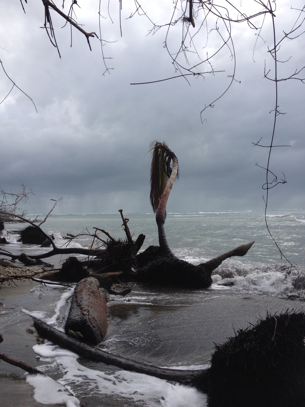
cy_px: 204
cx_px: 152
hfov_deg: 40.7
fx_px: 411
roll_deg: +2.8
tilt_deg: -2.2
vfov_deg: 52.6
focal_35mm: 35
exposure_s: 1/1783
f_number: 2.4
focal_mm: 4.28
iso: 50
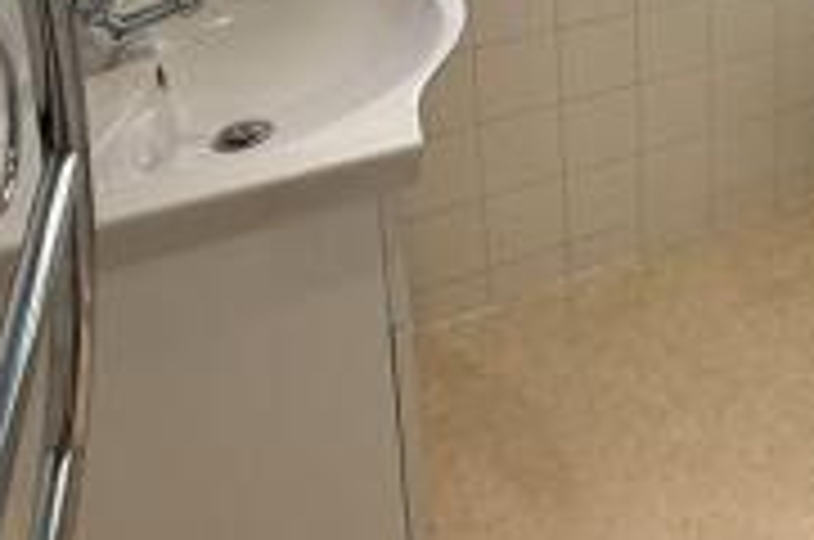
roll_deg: -1.5
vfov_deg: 23.8
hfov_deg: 37.3
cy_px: -227
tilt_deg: -14.4
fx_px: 1061
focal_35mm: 47
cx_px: 825
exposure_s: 1/100
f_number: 2.2
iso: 80
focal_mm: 2.22
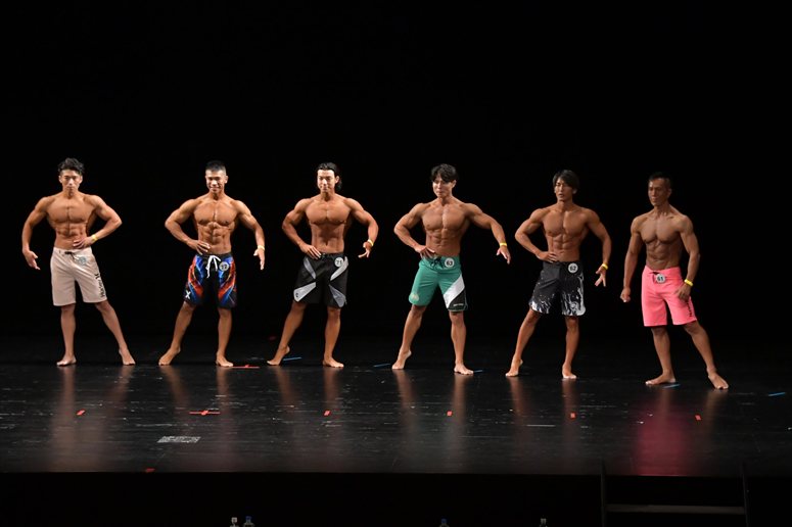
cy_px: 264
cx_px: 396
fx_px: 3232
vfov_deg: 9.3
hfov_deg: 14.0
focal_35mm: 147
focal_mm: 98
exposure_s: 1/400
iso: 3200
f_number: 5.6
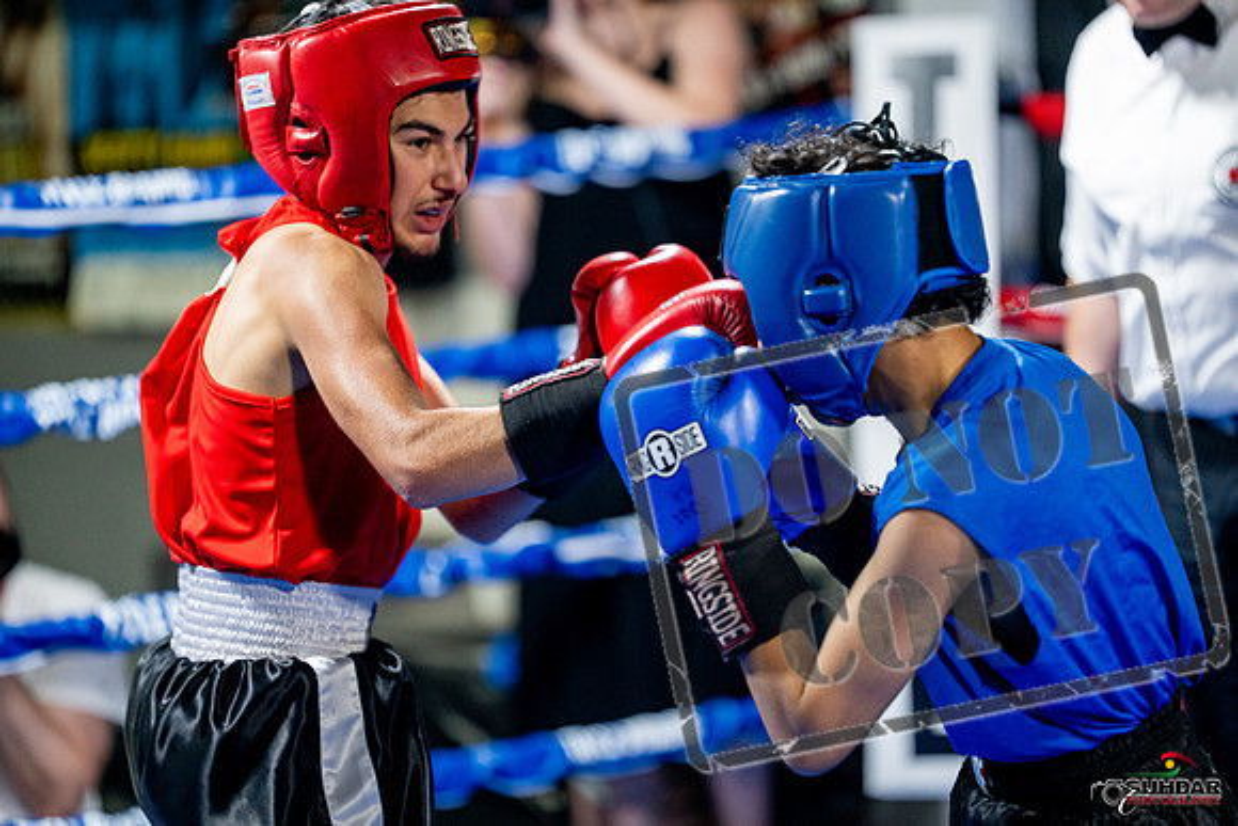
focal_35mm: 150
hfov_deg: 13.7
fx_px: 5159
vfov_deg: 9.2
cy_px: 413
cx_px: 619
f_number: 2
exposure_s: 1/800
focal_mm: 150
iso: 4000
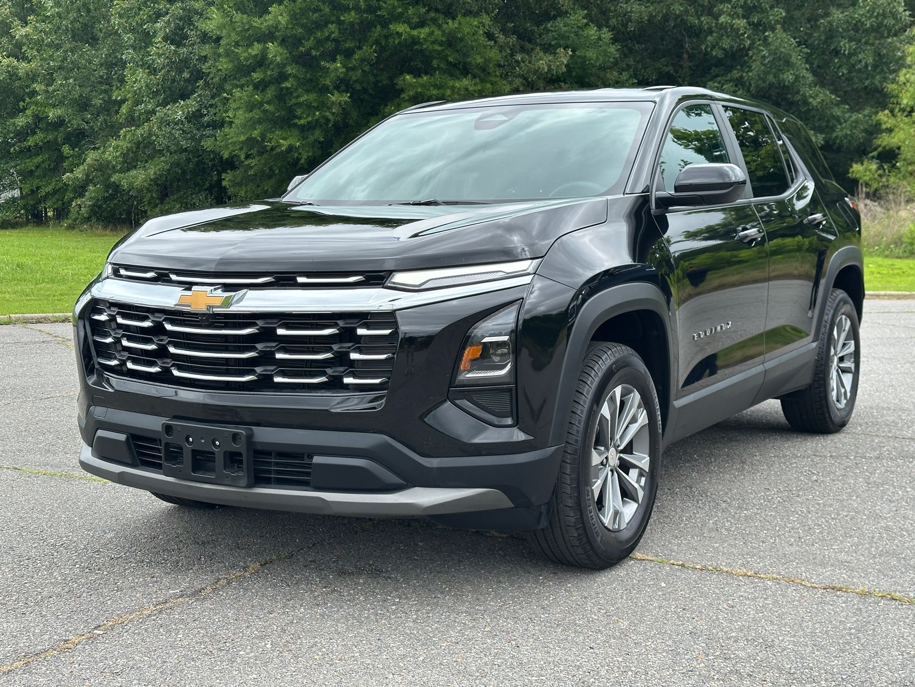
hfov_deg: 39.7
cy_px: 344
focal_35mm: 48
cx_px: 458
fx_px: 1269
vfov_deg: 30.3
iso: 64
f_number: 1.78
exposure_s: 1/1613
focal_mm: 6.86
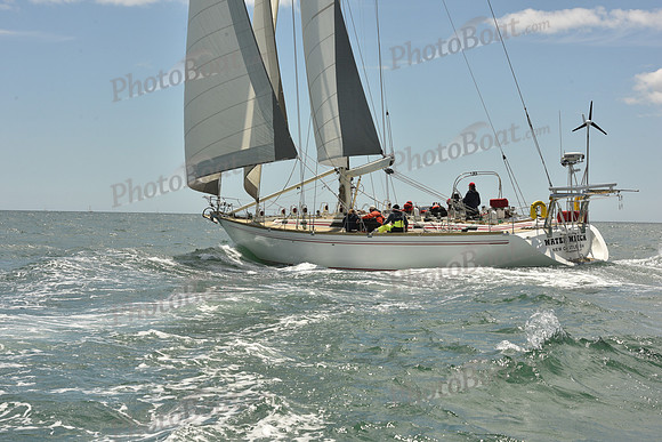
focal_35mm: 70
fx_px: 1287
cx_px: 331
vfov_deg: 19.5
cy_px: 221
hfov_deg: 28.8
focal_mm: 70
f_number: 13
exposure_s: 1/800
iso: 320
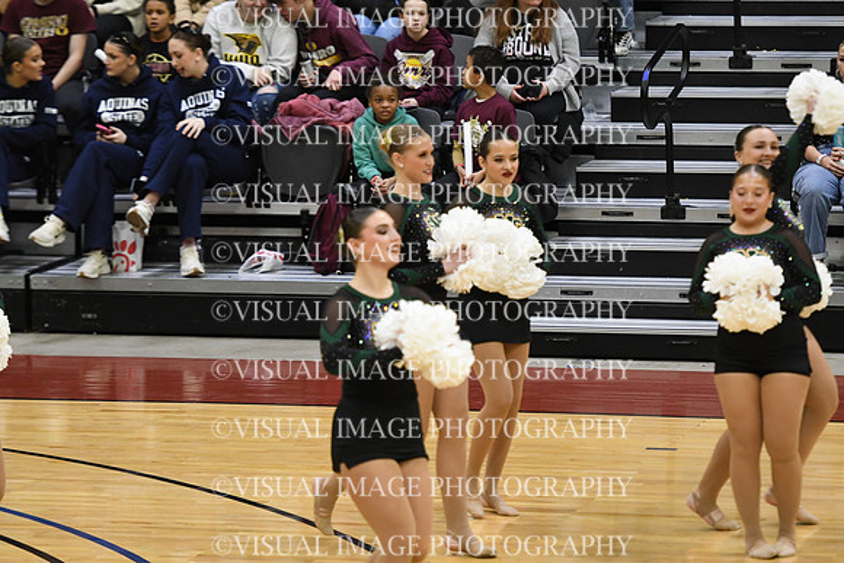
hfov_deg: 8.3
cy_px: 282
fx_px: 5792
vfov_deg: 5.6
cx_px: 422
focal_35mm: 247
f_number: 2.8
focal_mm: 165
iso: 3200
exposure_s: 1/400
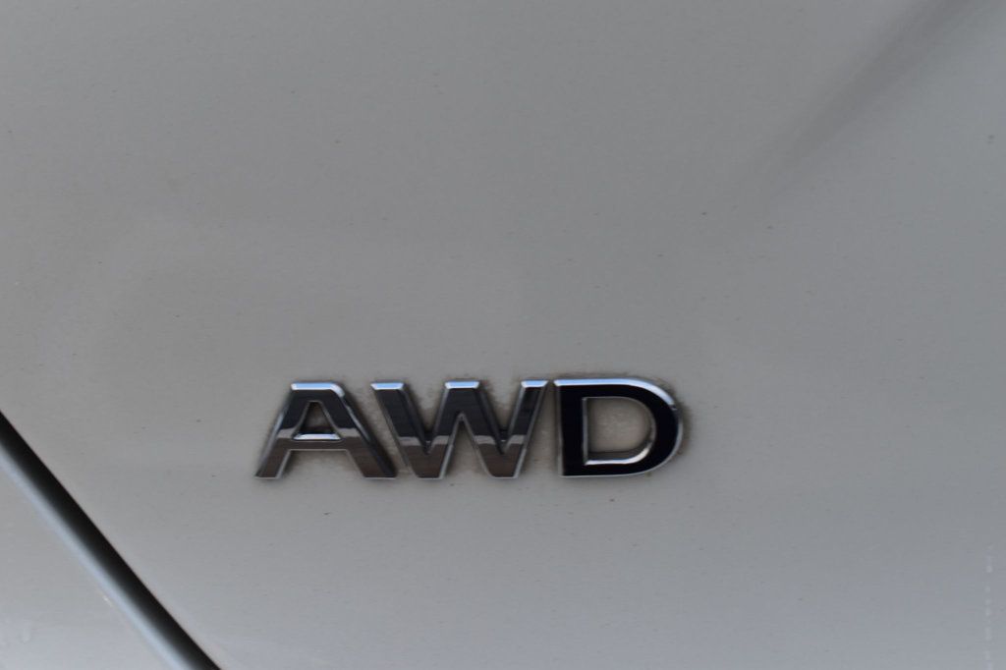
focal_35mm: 72
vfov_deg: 18.9
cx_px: 503
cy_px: 335
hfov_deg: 28.1
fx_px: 2011
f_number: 8
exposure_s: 1/60
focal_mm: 48
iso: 400
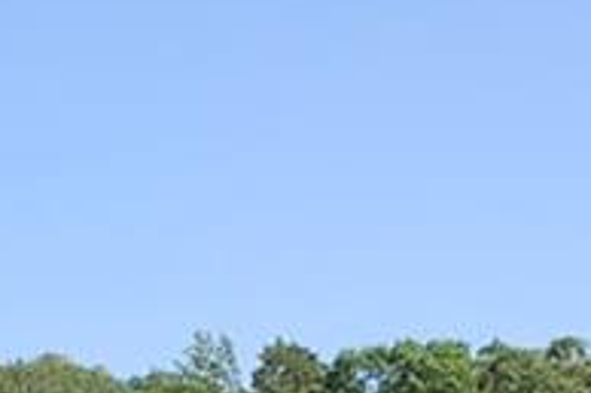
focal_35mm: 206
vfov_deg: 6.3
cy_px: 975
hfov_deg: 10.0
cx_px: 110
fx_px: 3379
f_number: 6.3
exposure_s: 1/160
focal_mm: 26
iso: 100
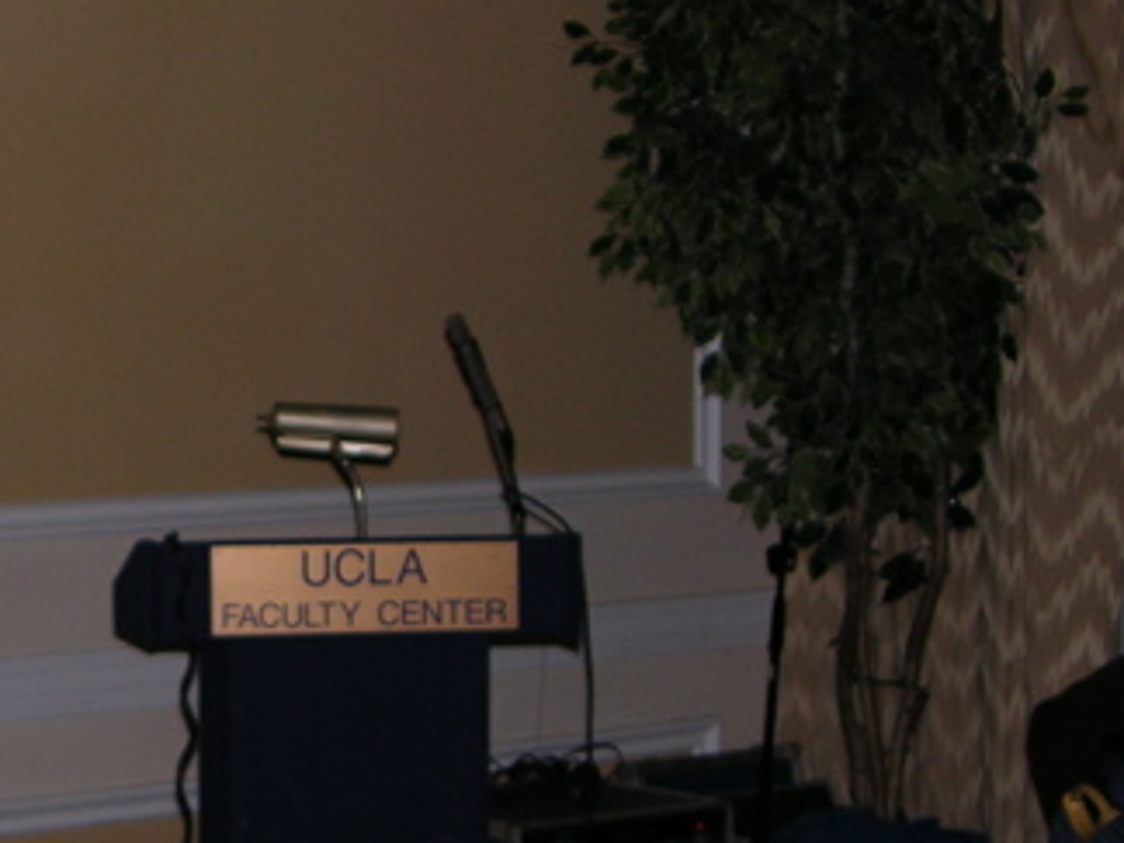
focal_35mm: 111
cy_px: 640
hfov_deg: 17.3
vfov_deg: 13.3
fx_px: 3604
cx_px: 0
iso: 50
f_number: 2.8
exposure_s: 1/60.1
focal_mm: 8.9
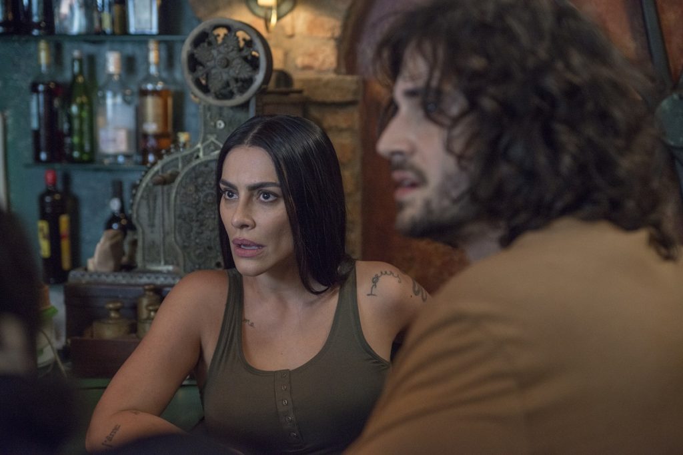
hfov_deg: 33.4
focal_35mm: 60
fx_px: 1138
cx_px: 342
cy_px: 228
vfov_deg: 22.6
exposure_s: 1/125
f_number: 3.2
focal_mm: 60
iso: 1600
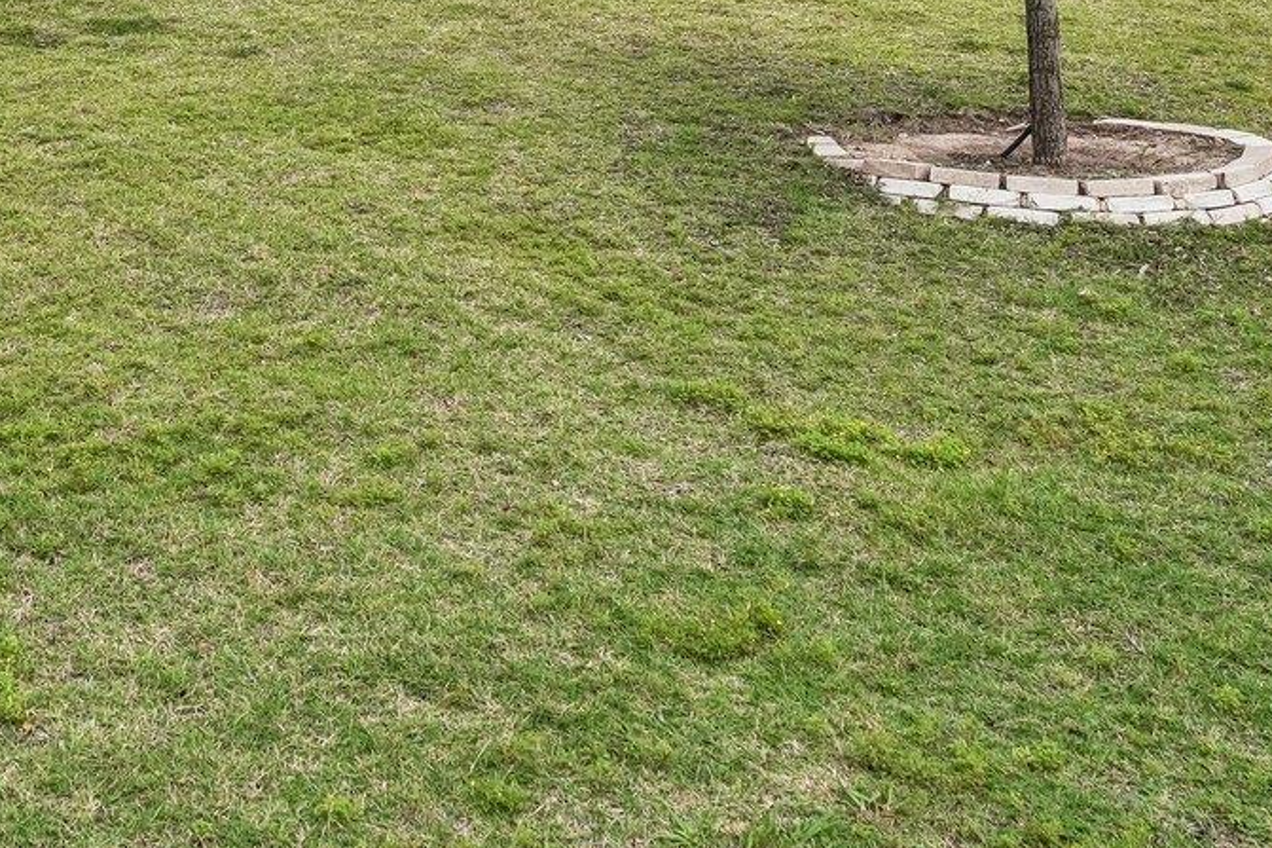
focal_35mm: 60
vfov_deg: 20.4
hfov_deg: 32.0
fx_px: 2124
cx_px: 176
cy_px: -289
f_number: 8
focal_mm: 19.7
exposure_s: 1/640
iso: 400
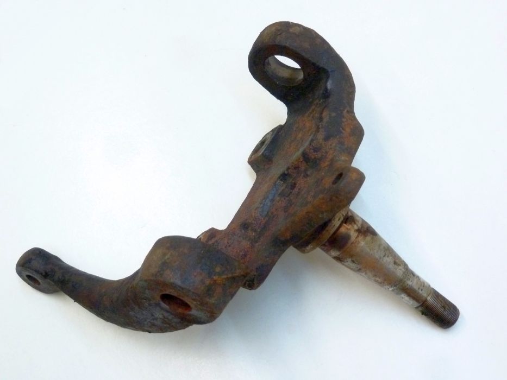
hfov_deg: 36.8
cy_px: 190
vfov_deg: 28.0
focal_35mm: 52
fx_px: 762
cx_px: 254
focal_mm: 8.5
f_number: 3.8
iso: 400
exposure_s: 1/30
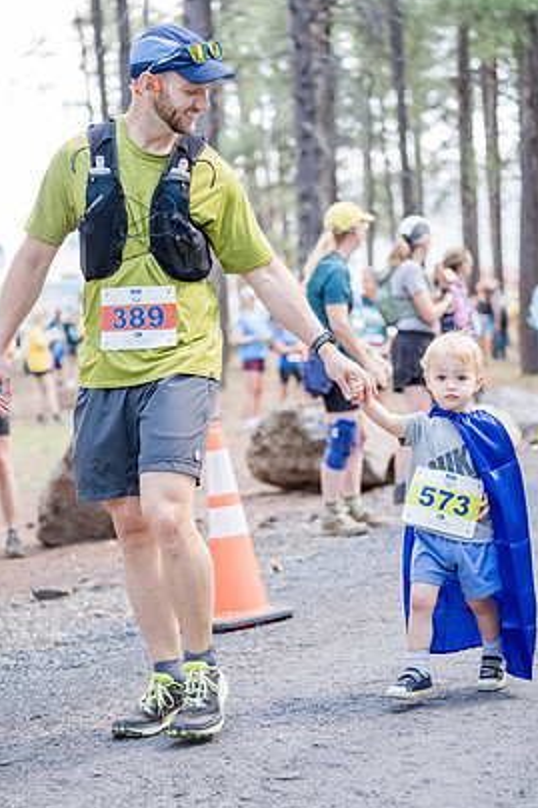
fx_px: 1750
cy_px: 396
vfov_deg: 26.0
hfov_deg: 17.5
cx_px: 266
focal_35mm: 78
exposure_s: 1/400
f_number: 2.8
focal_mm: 70
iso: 1250
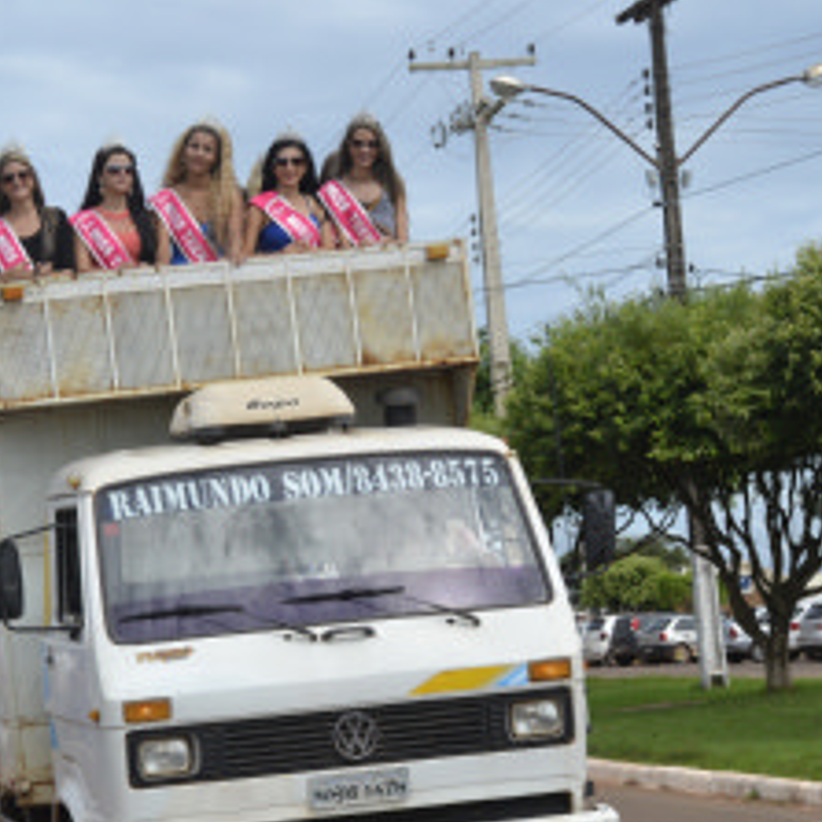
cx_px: 188
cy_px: 463
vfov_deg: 13.8
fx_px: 3385
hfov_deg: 13.8
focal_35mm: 126
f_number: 9
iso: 100
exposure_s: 1/320
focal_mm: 44
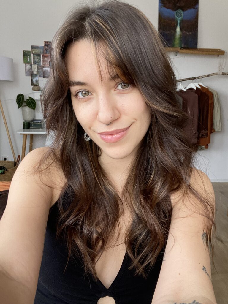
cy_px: 152
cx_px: 114
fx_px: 263
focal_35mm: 30
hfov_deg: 46.8
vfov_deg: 60.0
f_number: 2.2
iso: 80
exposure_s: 1/122
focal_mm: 2.71
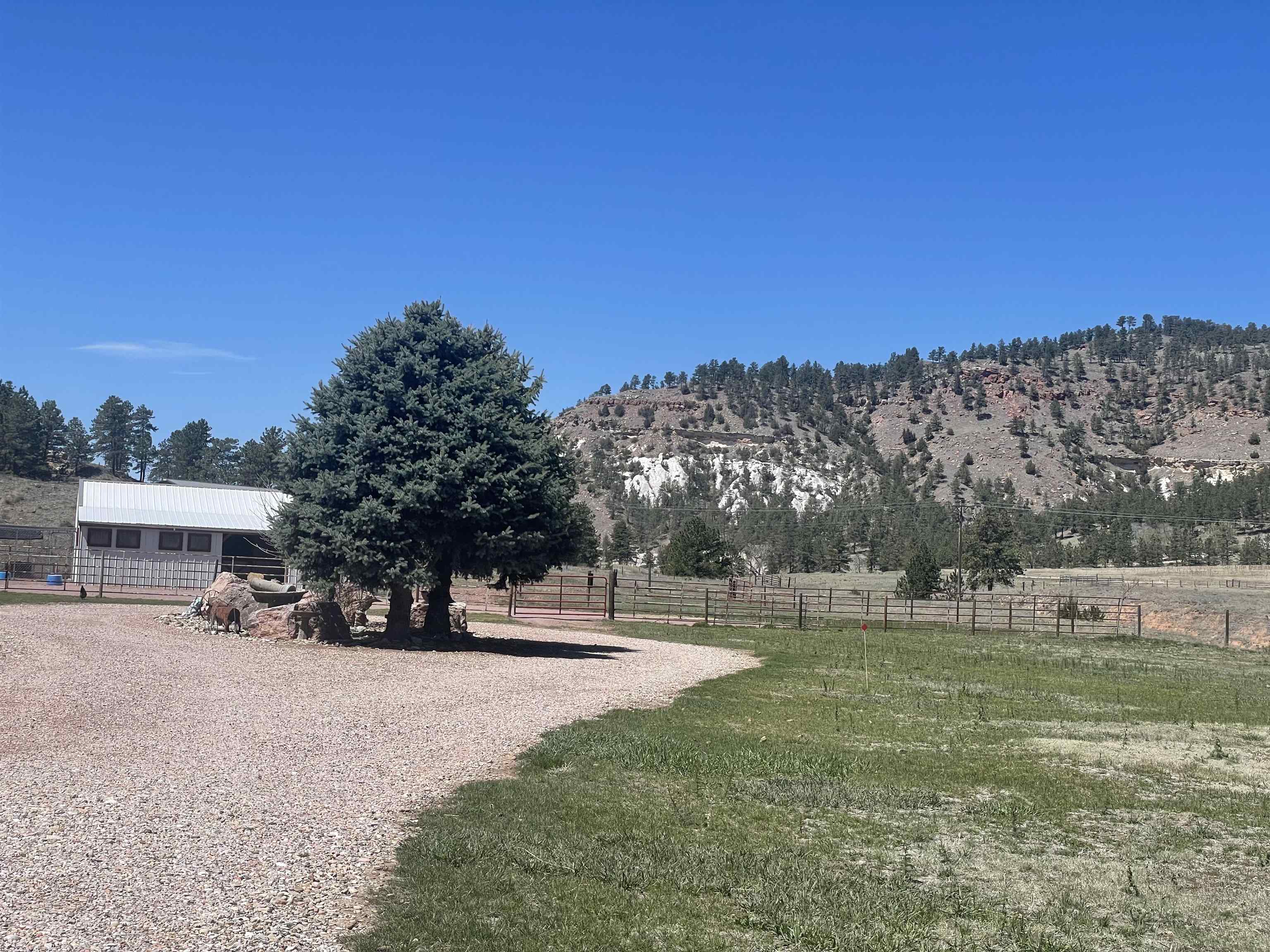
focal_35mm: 52
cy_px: 476
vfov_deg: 28.0
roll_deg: -2.6
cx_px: 635
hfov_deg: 36.8
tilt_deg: +4.4
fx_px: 1908
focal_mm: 6
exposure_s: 1/1916
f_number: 2
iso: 25
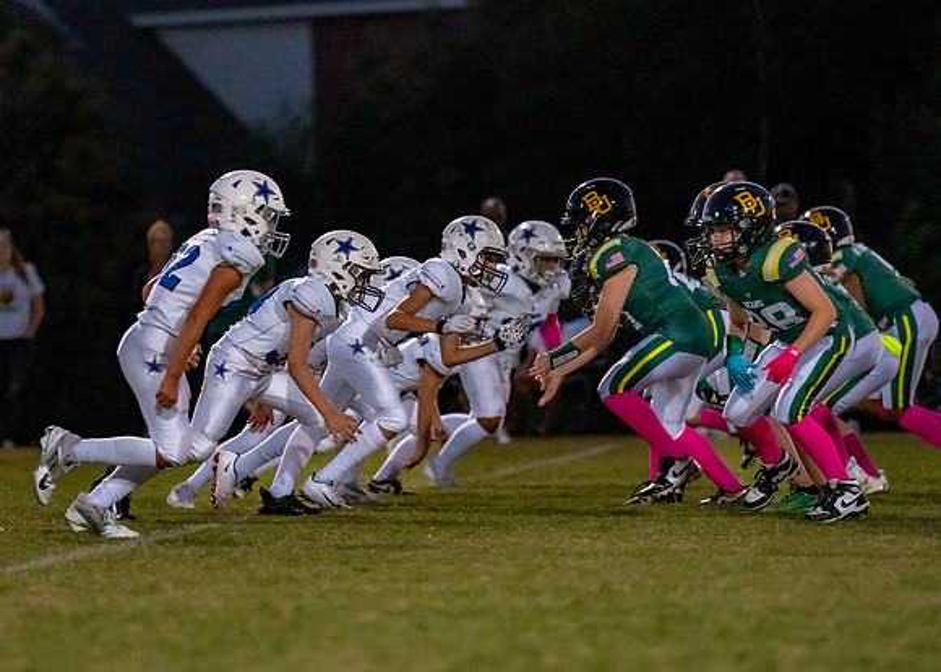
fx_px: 7517
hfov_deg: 7.2
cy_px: 377
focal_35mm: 281
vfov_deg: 5.1
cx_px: 345
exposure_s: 1/1000
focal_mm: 200
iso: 4000
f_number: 2.8
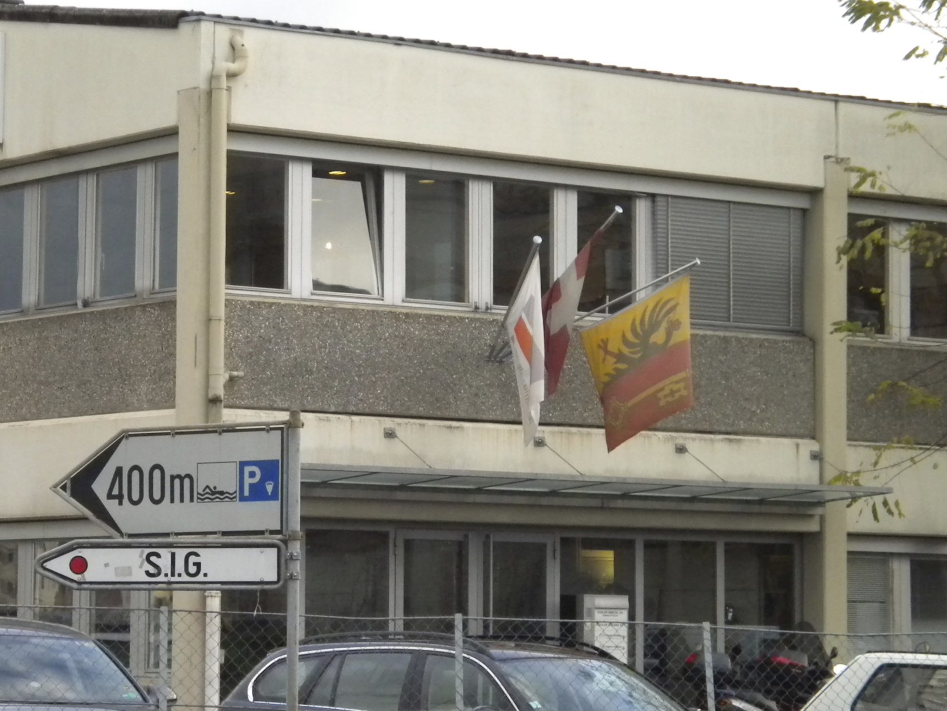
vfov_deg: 12.2
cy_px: 434
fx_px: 3311
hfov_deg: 16.2
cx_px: 230
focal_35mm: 121
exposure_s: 1/242
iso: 400
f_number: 5.1
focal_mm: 14.3
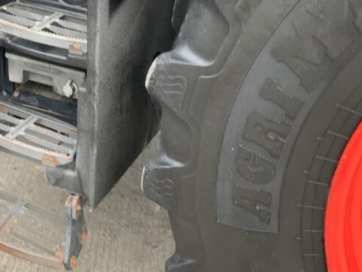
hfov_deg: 30.1
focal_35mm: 61
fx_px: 638
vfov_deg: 23.7
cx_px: 27
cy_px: 61
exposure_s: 1/71
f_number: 1.8
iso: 64
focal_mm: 3
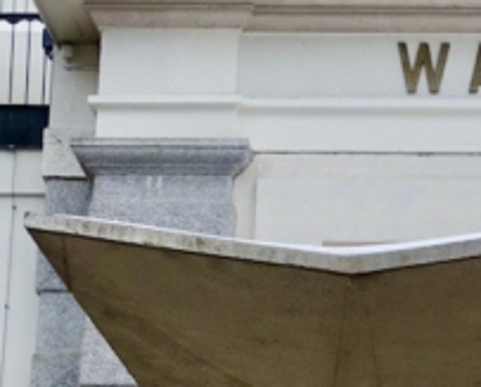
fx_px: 1967
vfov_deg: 11.0
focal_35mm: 138
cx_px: 604
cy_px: 493
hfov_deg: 13.5
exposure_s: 1/30
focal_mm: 10.6
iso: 125
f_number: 2.8
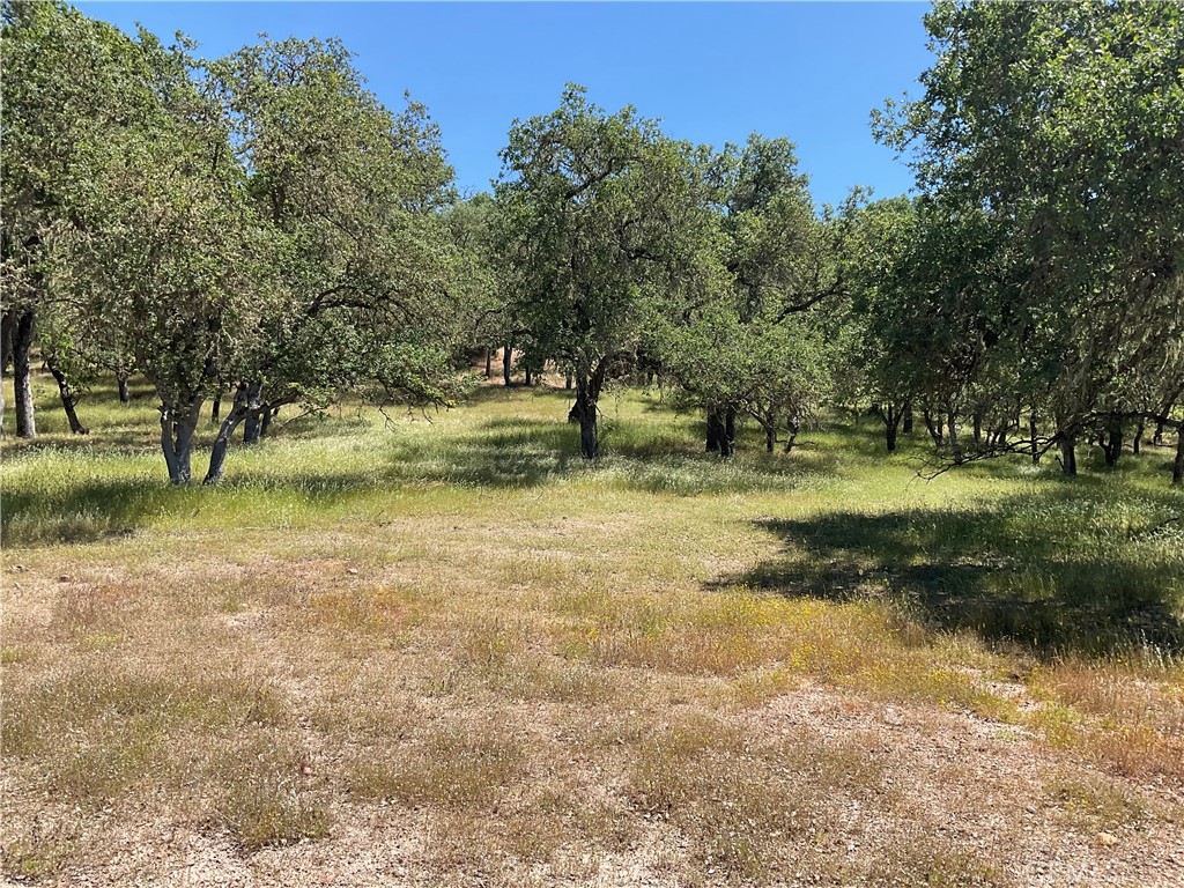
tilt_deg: +1.5
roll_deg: +0.1
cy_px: 444
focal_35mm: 29
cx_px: 592
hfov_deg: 61.7
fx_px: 992
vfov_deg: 48.2
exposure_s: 1/1098
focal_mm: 3
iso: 16
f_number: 1.8
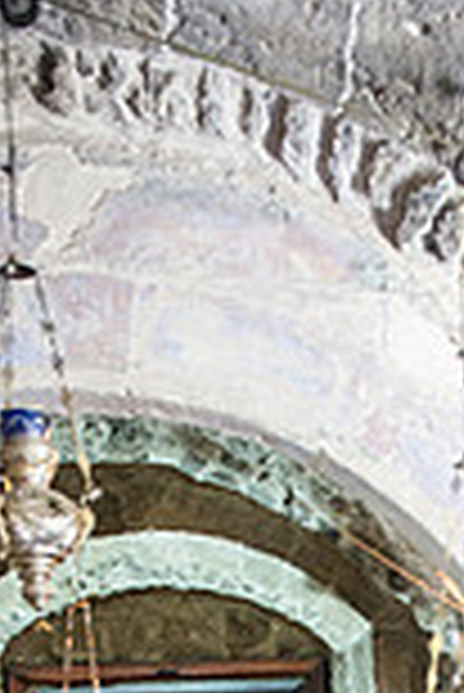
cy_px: 972
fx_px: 1350
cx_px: 419
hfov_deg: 19.1
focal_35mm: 70
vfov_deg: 24.1
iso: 3200
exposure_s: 1/25
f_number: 2.8
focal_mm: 24
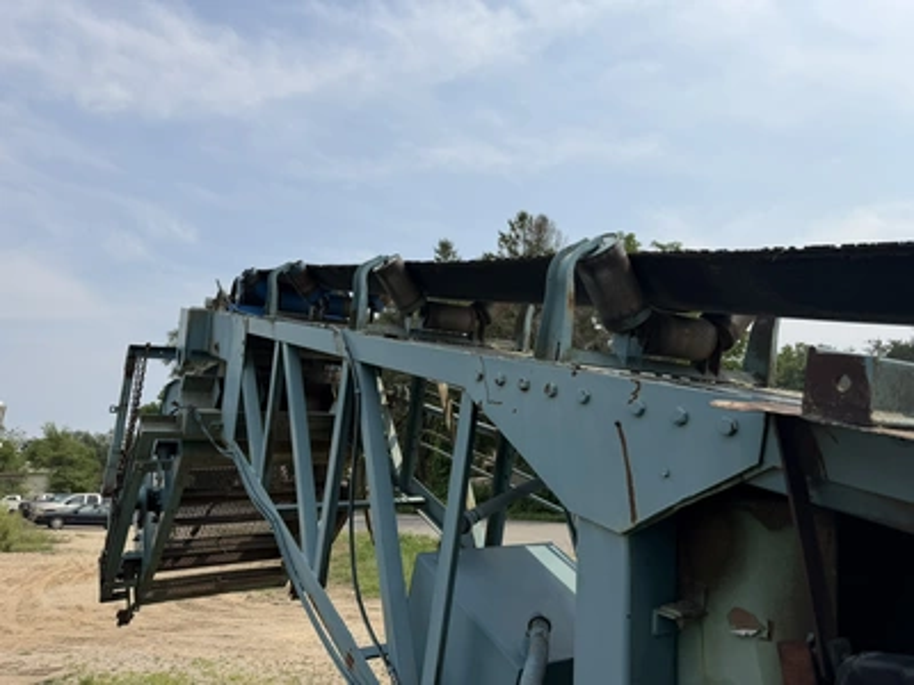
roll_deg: +0.6
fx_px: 634
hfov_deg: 71.6
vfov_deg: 56.8
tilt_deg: +9.0
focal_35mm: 24
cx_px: 457
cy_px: 342
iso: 80
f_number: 1.78
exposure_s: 1/8130
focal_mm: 6.76
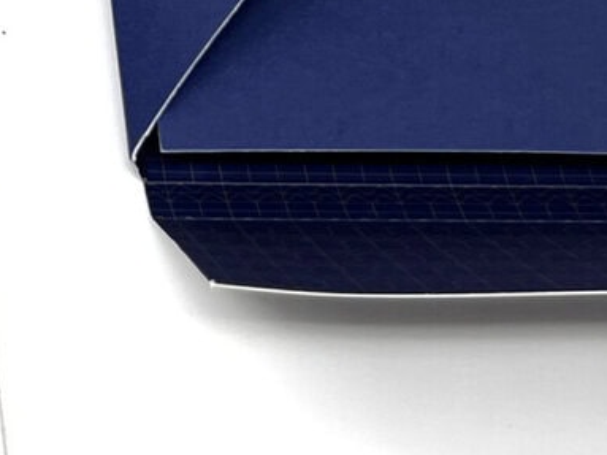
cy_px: -444
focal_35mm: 139
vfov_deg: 9.9
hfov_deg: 13.2
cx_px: -372
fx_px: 2437
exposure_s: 1/174
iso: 40
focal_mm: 5.7
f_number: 1.5
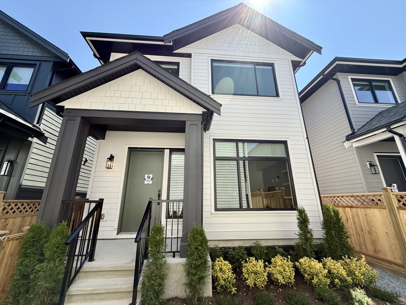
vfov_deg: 85.7
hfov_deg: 102.1
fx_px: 164
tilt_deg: +16.6
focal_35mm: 14
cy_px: 152
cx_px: 203
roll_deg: -0.3
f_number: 2.2
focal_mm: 2.22
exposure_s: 1/901
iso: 50
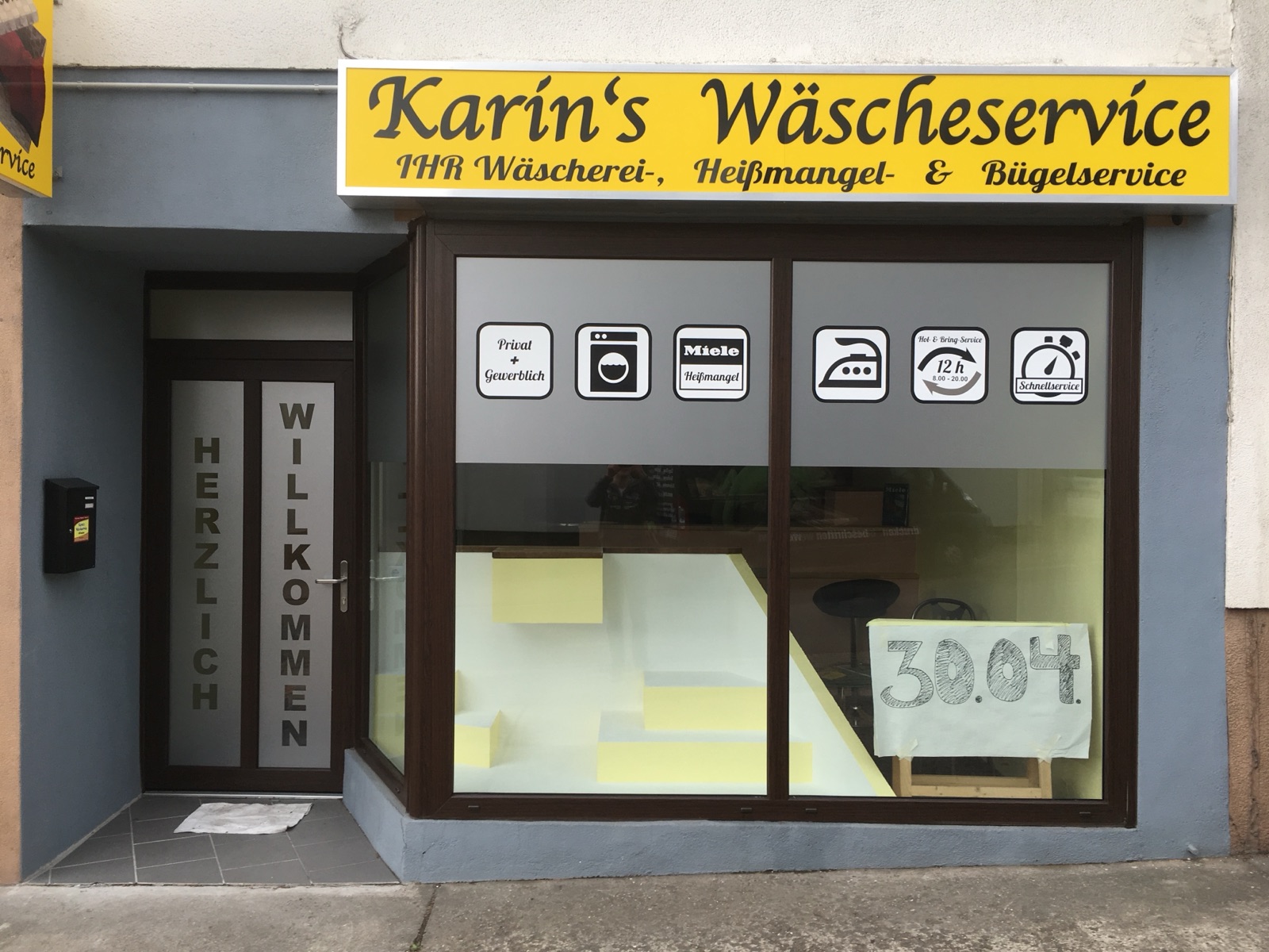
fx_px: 1063
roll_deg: -1.4
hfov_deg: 61.7
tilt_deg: +2.0
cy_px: 476
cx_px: 634
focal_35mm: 29
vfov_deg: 48.2
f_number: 2.2
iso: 25
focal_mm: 4.15
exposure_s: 1/180
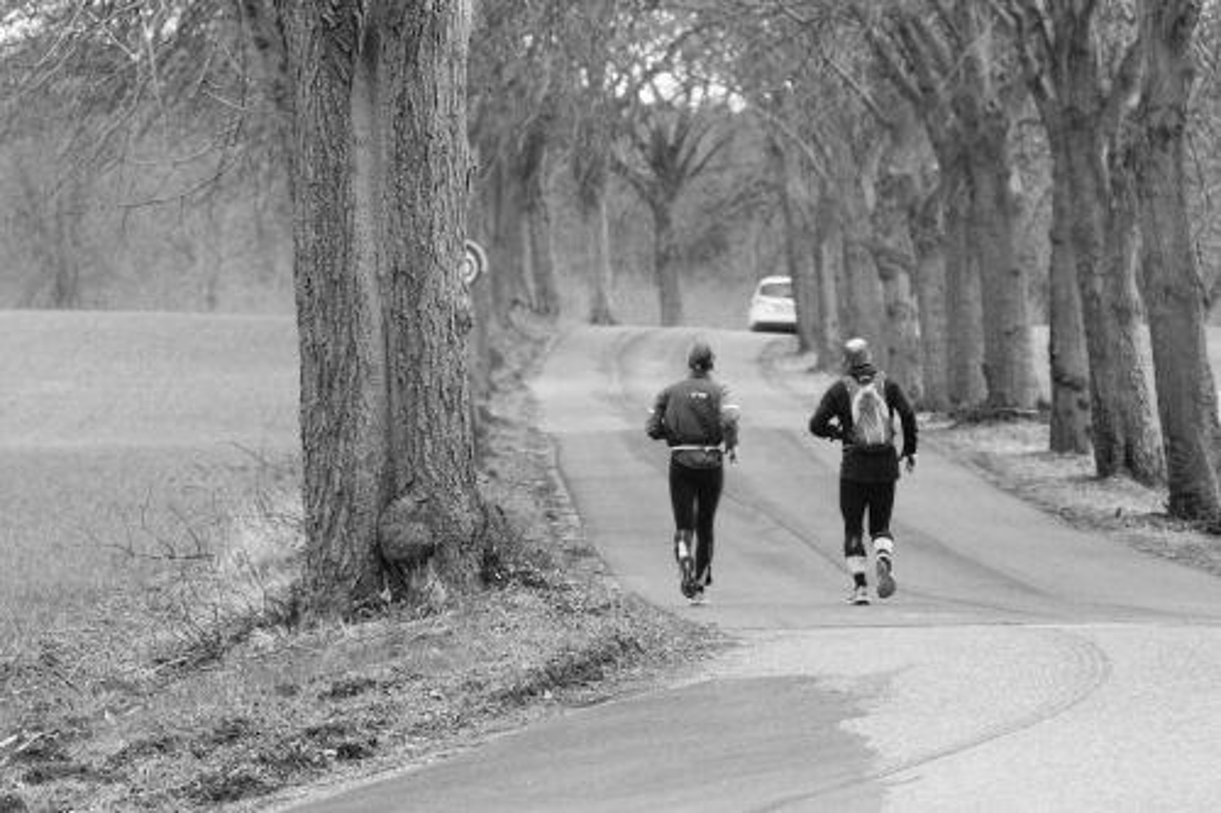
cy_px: 406
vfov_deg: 5.1
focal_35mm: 270
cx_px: 610
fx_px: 9154
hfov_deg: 7.6
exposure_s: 1/1250
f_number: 9
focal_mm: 180
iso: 3200
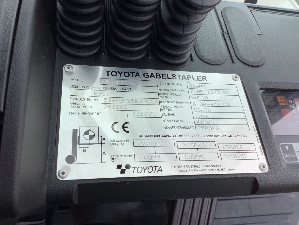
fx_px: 268
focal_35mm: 31
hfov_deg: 58.4
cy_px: 112
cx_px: 150
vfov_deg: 45.4
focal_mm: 3.3
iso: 25
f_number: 2.4
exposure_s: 1/431
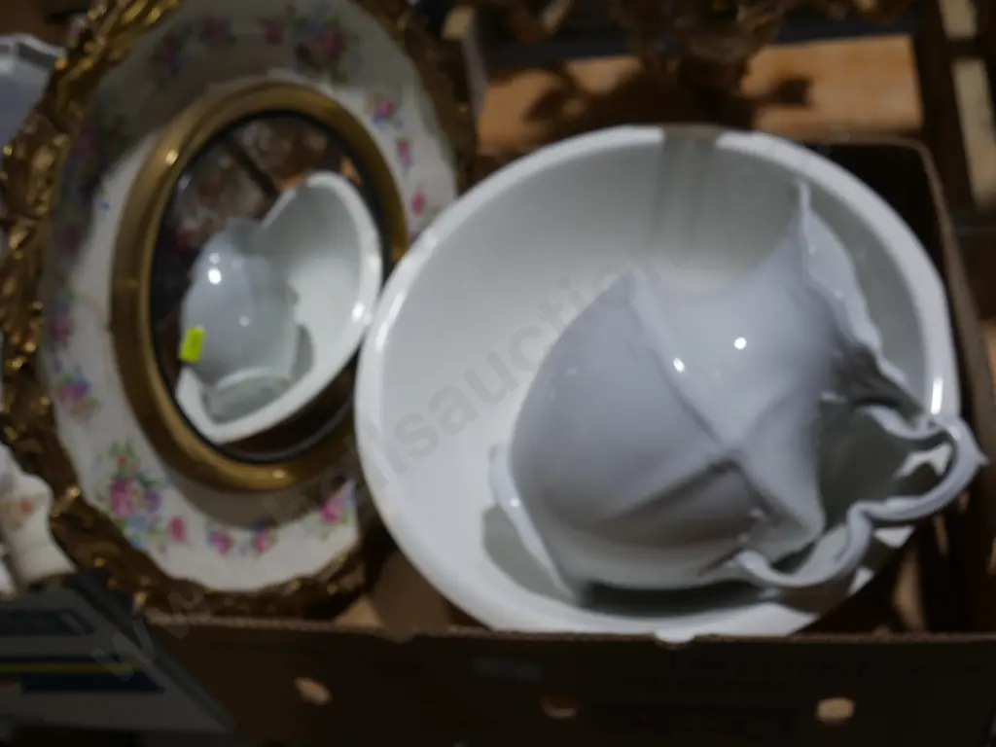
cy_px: 374
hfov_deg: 51.4
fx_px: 1036
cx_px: 498
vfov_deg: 39.7
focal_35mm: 36
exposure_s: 1/125
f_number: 5
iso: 200
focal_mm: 18
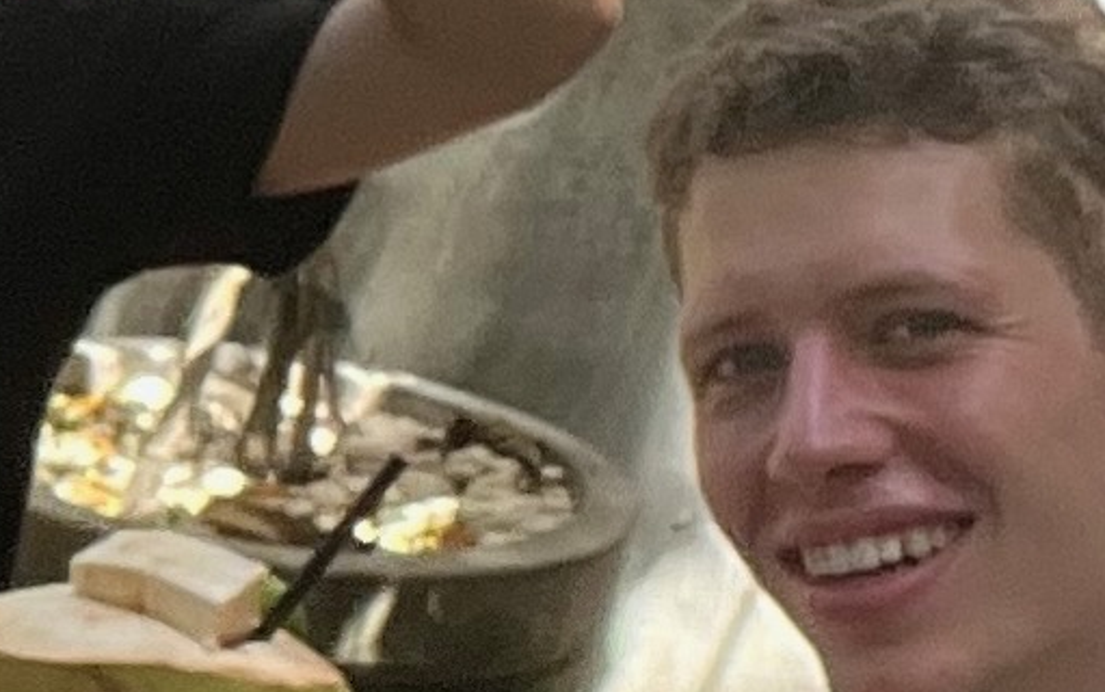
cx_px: -776
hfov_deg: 10.4
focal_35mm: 192
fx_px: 5785
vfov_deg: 6.8
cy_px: 190
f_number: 2.2
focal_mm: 2.71
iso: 40
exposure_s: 1/121
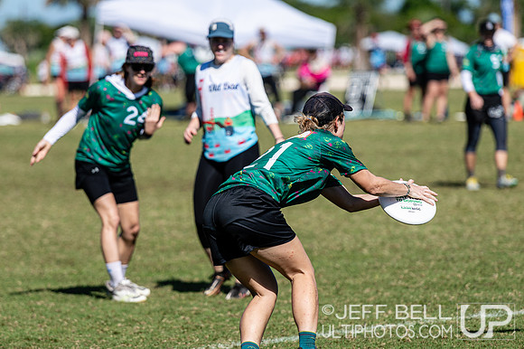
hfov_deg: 7.2
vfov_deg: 4.8
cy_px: 174
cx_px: 262
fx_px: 4146
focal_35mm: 285
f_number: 3.2
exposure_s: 1/2500
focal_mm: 190
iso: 90
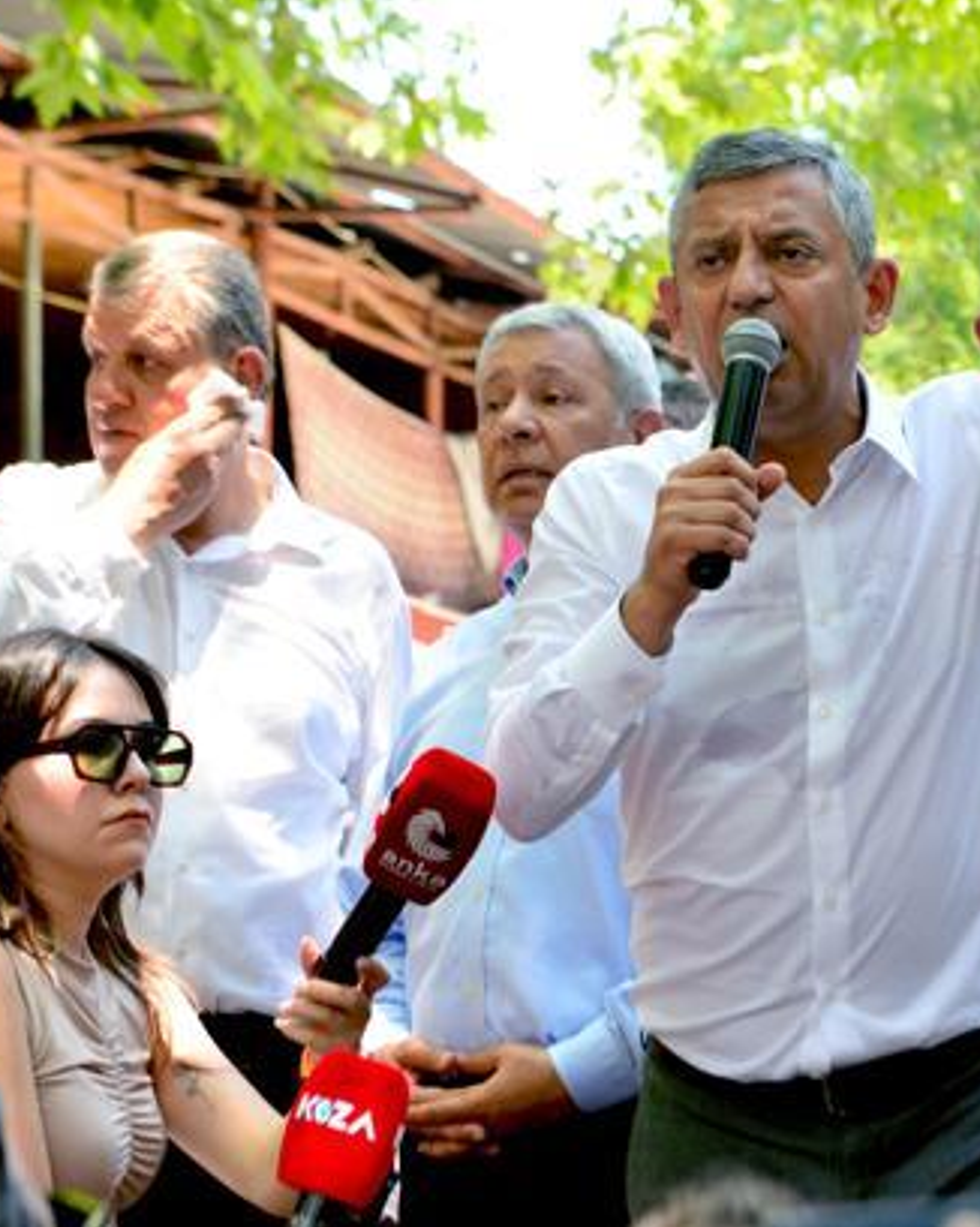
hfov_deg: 15.4
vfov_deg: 19.4
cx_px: 830
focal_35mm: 99
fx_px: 3592
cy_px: 614
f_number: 5.6
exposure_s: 1/200
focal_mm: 70
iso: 1000
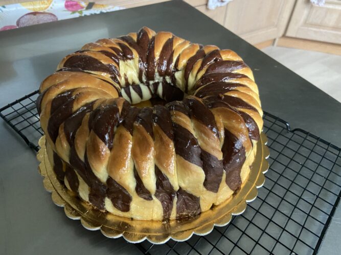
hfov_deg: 67.3
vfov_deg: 53.0
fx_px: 256
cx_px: 170
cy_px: 128
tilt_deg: -45.2
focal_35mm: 26
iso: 640
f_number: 1.8
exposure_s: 1/30
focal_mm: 4.25
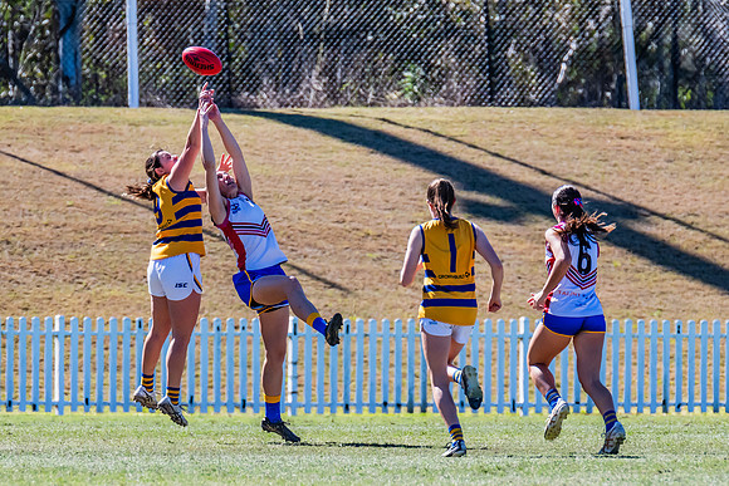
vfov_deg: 2.0
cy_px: 259
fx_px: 13665
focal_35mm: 675
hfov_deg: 3.1
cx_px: 235
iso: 800
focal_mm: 420
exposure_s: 1/1600
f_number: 8
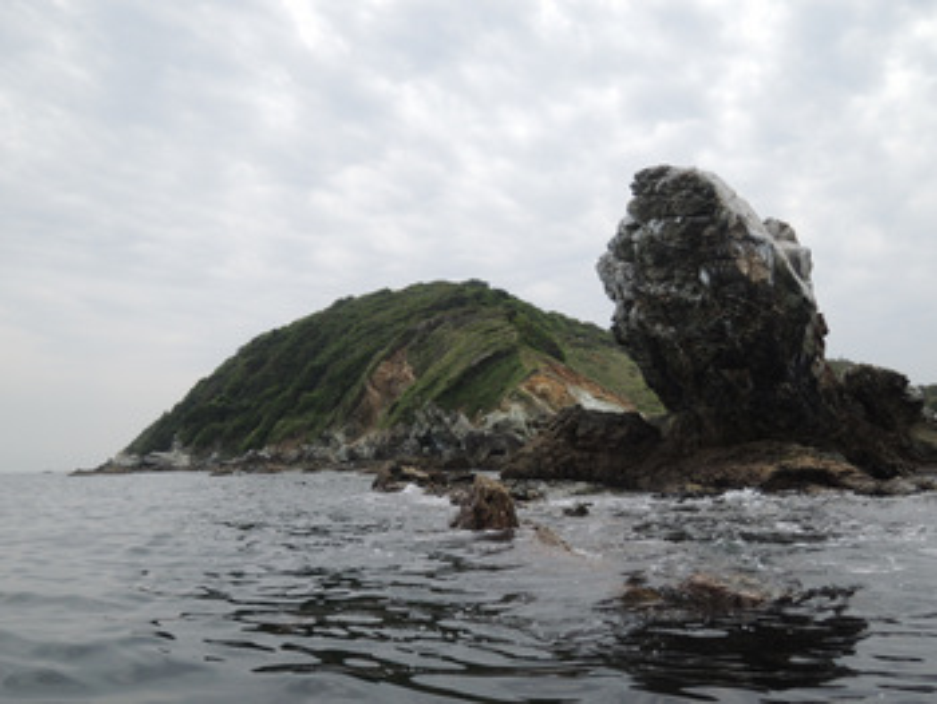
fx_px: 840
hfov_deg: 58.3
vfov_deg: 45.5
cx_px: 468
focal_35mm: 31
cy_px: 352
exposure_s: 1/1250
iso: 100
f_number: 2.4
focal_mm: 5.5
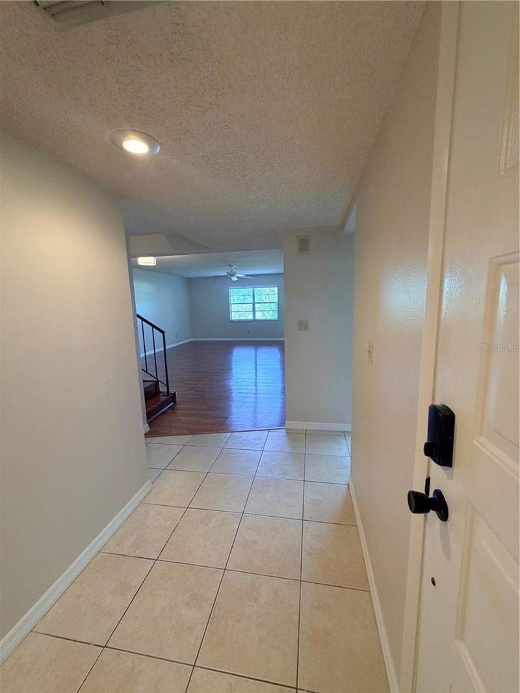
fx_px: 280
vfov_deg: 102.1
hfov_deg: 85.7
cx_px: 260
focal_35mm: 14
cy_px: 346
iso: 200
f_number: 2.2
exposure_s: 1/60
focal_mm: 2.22
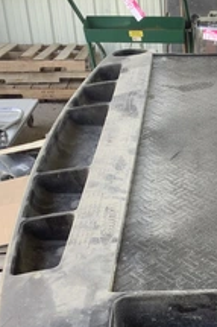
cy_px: 213
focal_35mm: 60
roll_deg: +1.1
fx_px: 543
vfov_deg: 33.2
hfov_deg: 21.6
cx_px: 228
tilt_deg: -23.6
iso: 50
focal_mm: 3.3
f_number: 2.4
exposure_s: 1/120
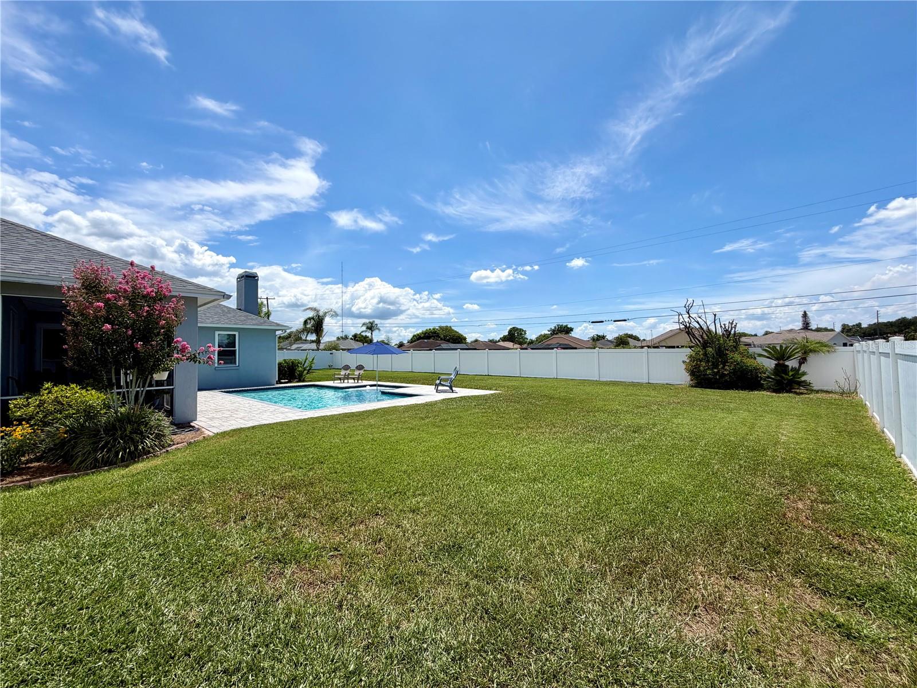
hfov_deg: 102.1
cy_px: 344
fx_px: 371
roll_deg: +0.8
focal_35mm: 14
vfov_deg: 85.7
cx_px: 458
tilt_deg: +2.7
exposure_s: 1/1211
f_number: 2.2
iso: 20
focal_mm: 2.22
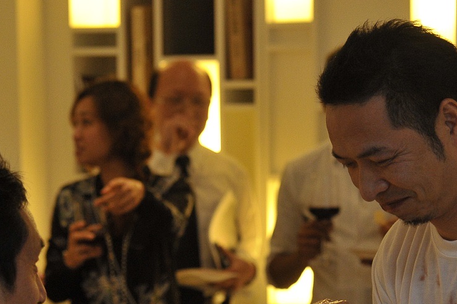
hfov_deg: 12.7
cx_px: 260
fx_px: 2055
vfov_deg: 8.4
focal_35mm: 162
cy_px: 320
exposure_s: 1/250
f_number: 4
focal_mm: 70
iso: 3200
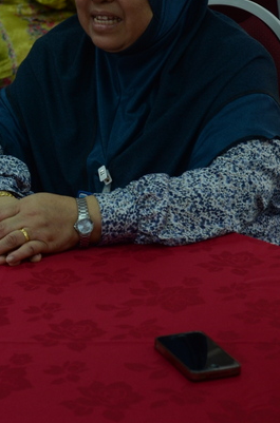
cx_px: 116
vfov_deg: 15.6
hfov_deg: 10.3
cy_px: 161
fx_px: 1547
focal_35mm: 132
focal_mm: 55
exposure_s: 1/80
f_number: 6.3
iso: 800
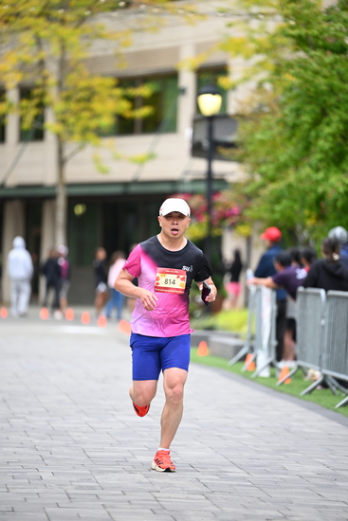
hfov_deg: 6.9
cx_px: 174
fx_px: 2898
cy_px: 260
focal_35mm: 200
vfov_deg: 10.3
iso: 1000
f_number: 2.8
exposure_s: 1/2000
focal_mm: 200
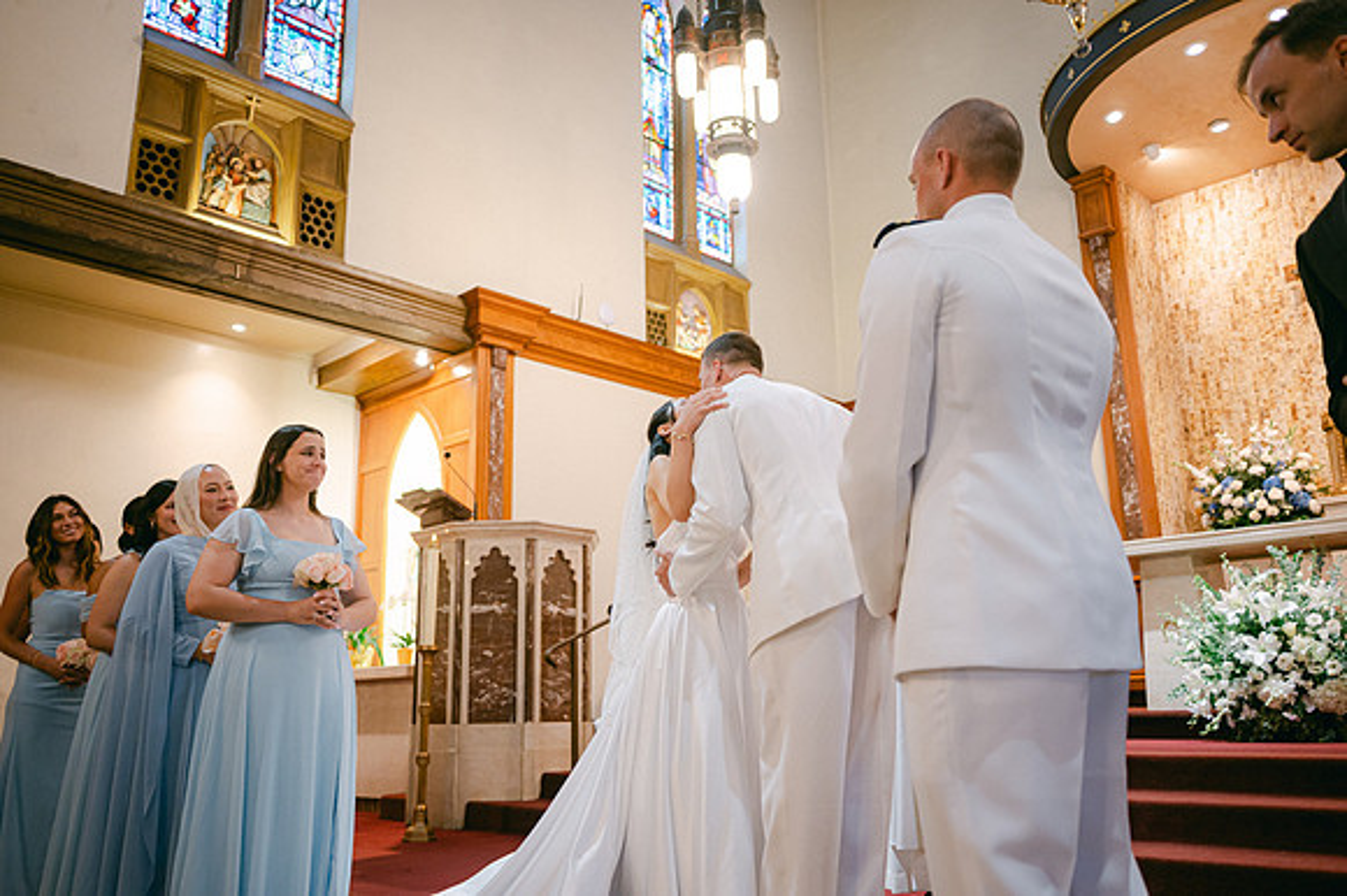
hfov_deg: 65.5
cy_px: 448
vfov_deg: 46.4
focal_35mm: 28
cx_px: 674
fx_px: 1047
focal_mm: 28
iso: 1000
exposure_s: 1/125
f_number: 2.8
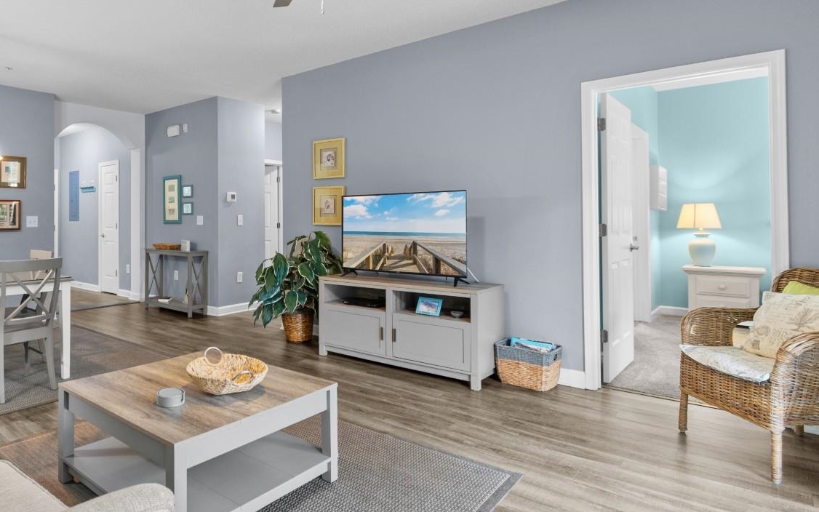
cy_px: 215
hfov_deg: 76.2
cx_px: 251
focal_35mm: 22
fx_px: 491
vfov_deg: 54.8
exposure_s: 1/2
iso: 100
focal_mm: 10
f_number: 4.5
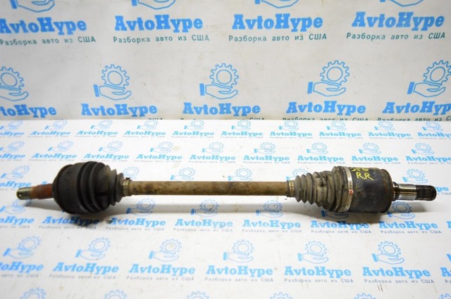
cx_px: 226
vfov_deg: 47.8
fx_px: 338
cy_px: 150
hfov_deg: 67.4
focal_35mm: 27
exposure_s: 1/320
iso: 3200
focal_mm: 18
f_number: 3.5
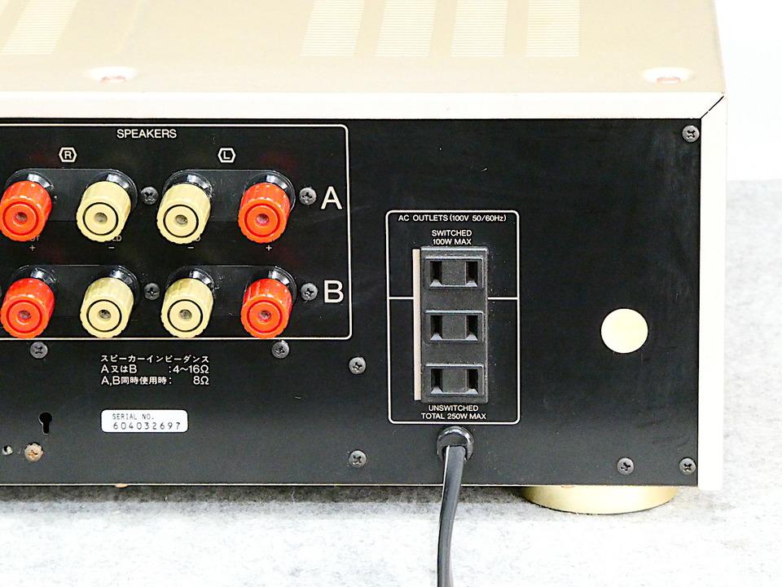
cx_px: 391
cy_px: 294
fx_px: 3886
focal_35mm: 172
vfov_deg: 8.6
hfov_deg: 11.5
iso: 1600
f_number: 5.6
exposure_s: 1/20
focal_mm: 30.9
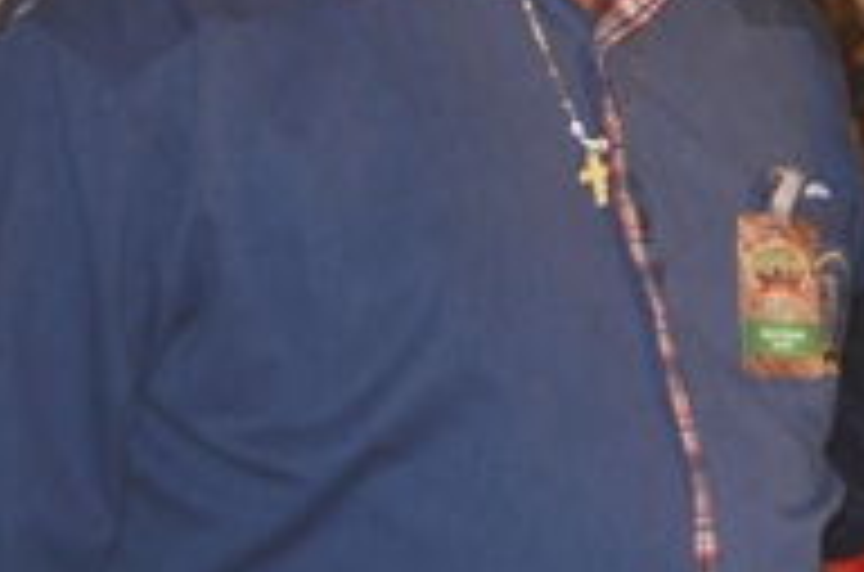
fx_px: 3112
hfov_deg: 14.6
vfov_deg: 10.1
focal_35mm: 130
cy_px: -369
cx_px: 1350
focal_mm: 26
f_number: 4.2
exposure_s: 1/80
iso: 140
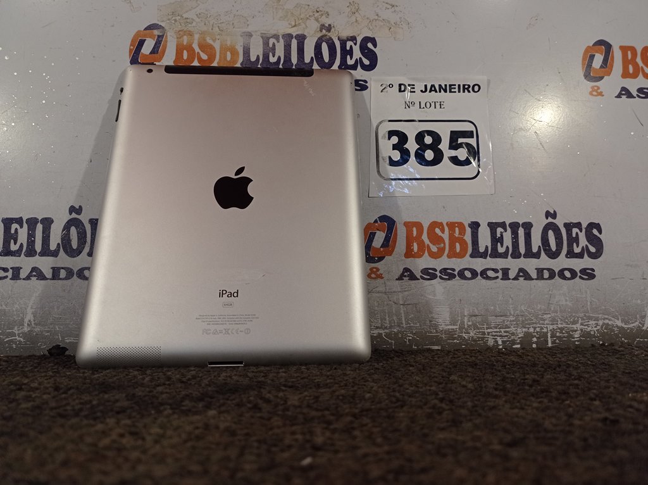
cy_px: 242
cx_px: 324
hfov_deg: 63.5
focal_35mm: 28
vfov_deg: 49.7
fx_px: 524
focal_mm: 4.7
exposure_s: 1/187
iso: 106
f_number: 1.79
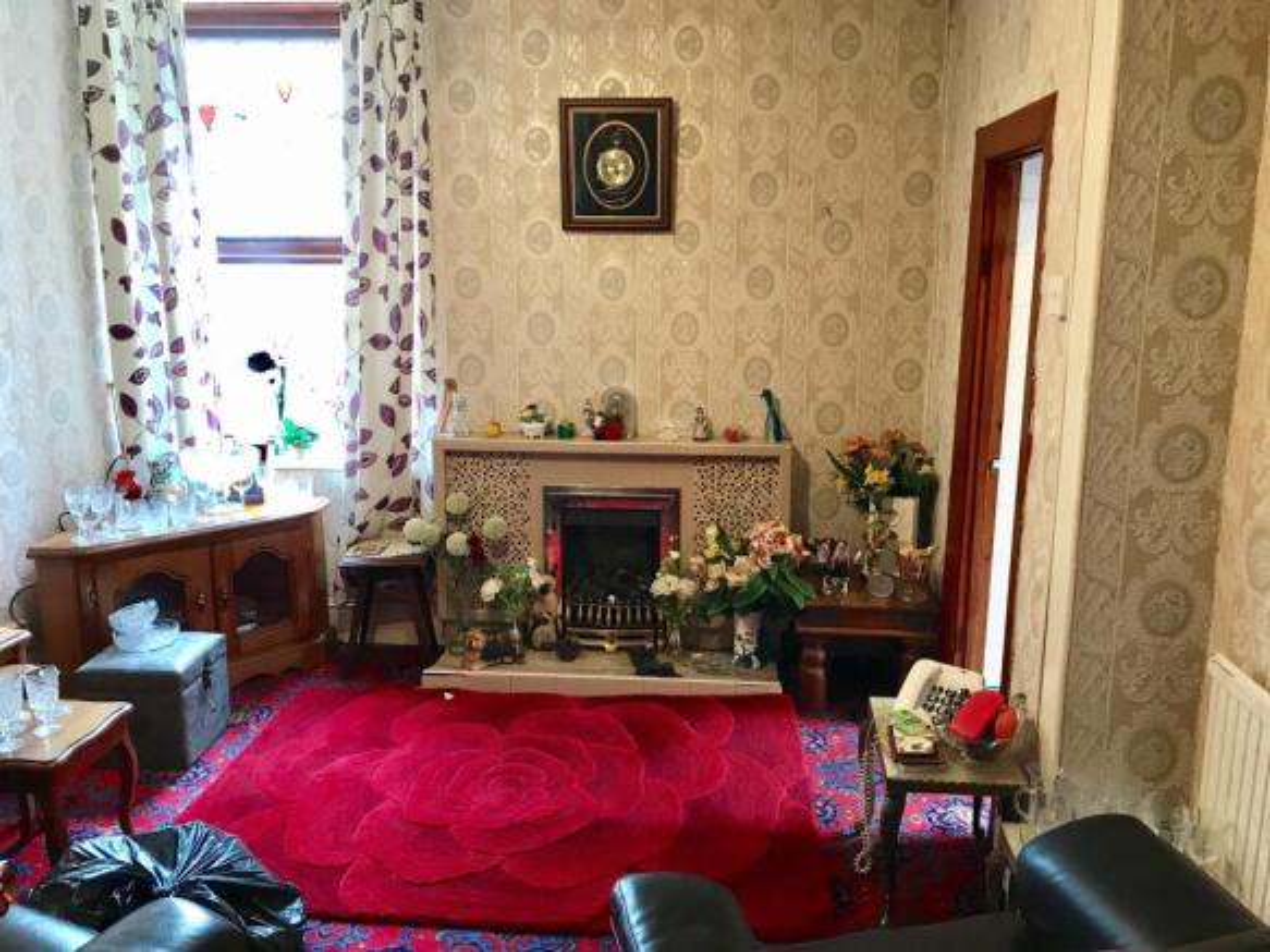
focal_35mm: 28
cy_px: 476
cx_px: 635
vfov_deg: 49.7
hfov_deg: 63.5
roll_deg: -0.3
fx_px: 1027
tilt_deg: -11.4
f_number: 1.8
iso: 64
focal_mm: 3.99
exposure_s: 1/17
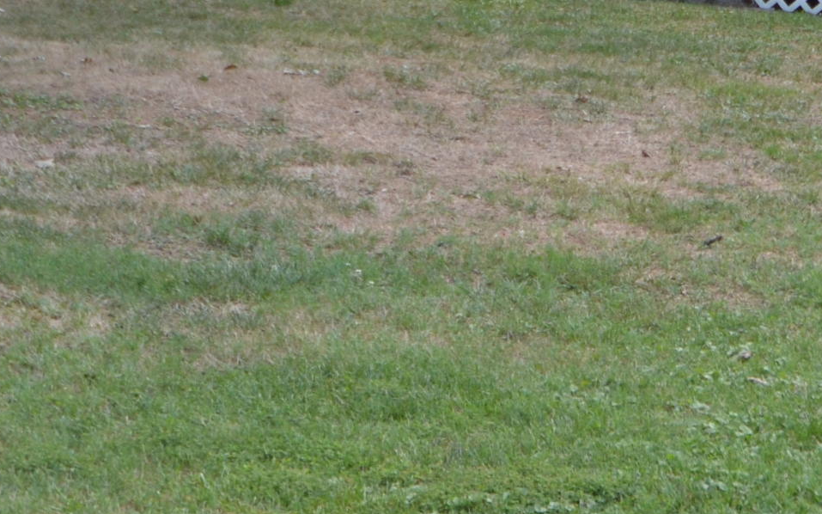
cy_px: -48
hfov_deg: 18.1
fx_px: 2576
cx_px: 437
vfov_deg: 11.2
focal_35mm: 115
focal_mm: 24
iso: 320
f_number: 5.6
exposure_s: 1/125
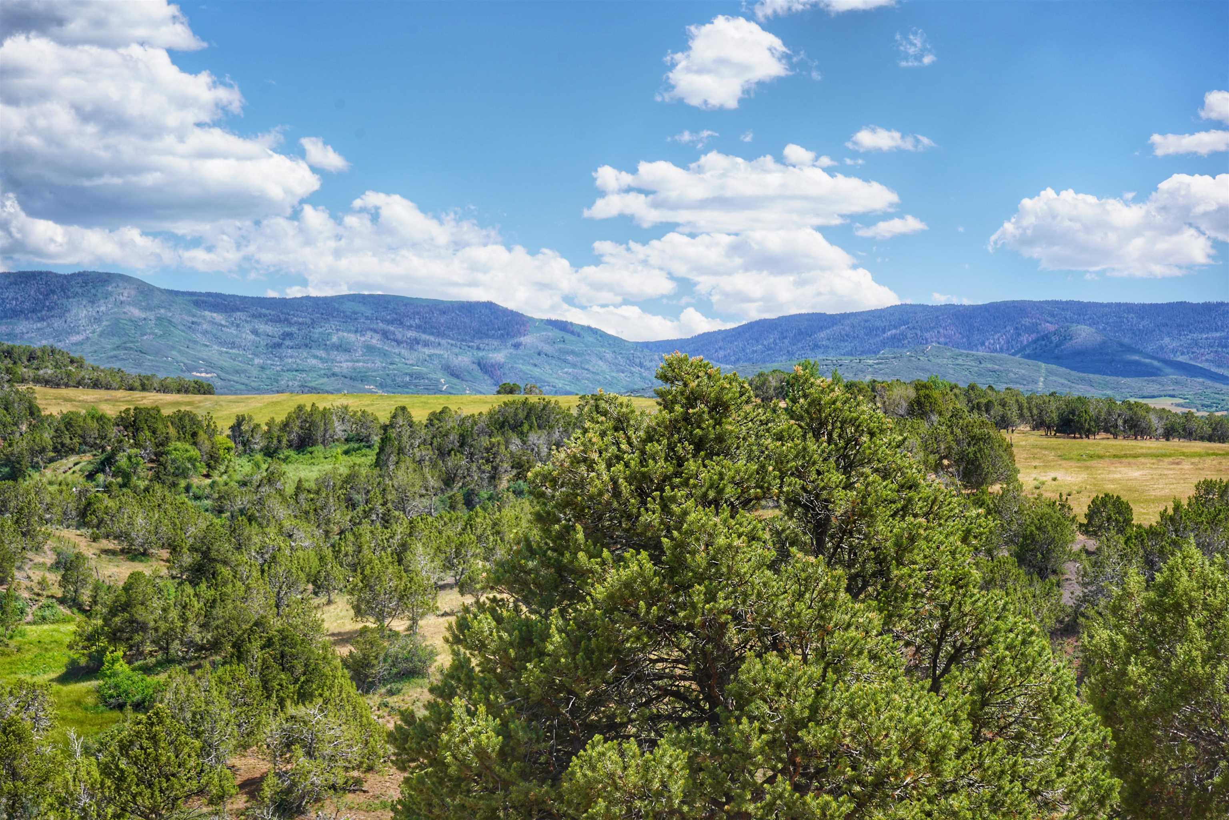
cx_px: 614
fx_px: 2082
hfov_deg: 32.9
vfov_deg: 22.3
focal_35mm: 61
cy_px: 410
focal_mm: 61
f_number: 10
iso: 100
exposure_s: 1/160
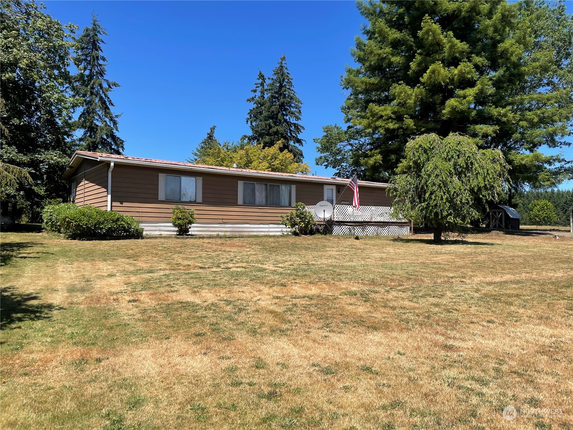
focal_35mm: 26
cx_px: 286
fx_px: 430
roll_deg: -0.9
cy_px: 215
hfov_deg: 67.3
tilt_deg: +2.4
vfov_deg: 53.1
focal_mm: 4.2
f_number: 1.6
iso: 32
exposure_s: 1/2959
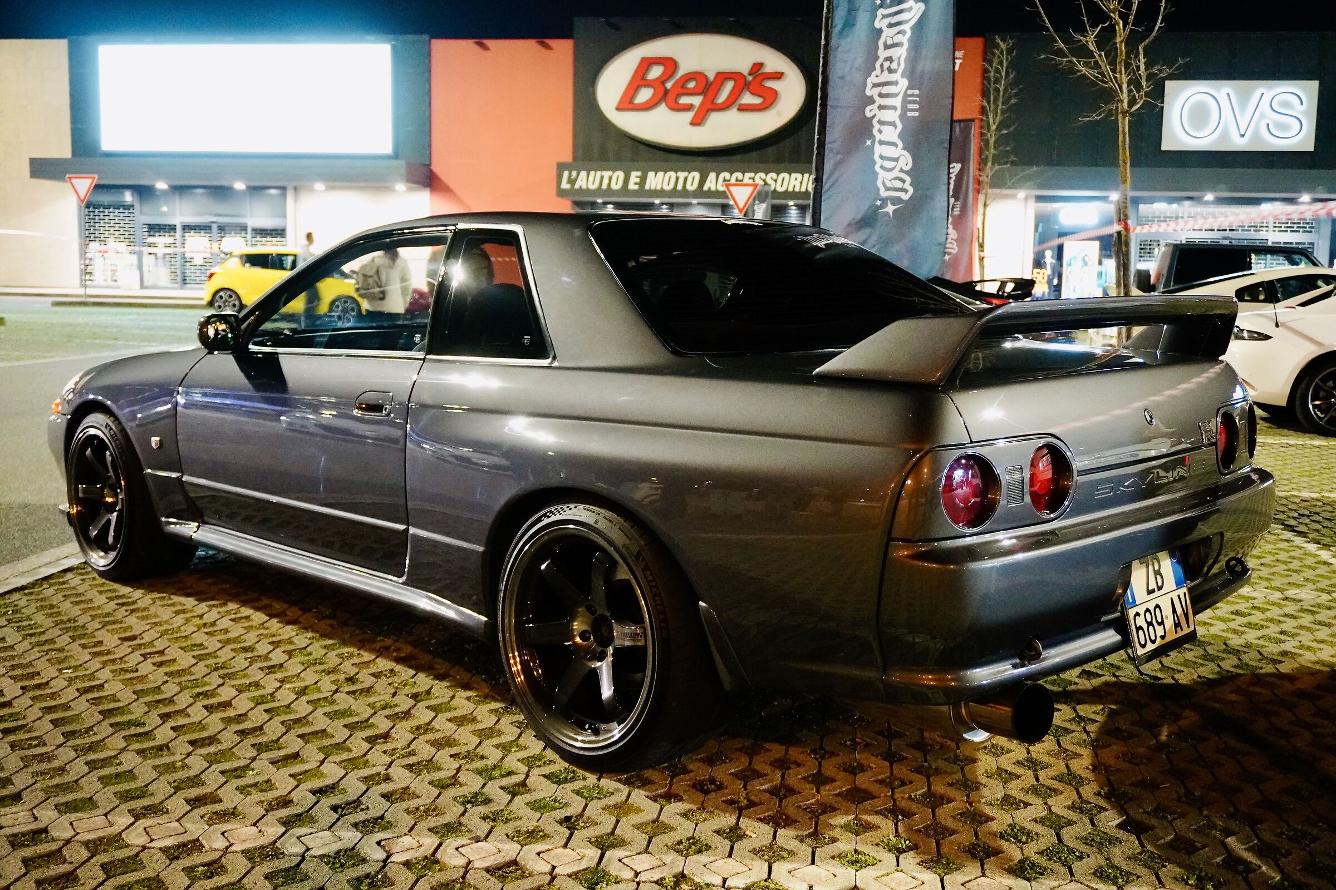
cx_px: 668
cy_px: 445
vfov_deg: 36.9
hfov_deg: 53.1
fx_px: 1336
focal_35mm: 36
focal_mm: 24
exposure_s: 1/15
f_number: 4.5
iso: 6400
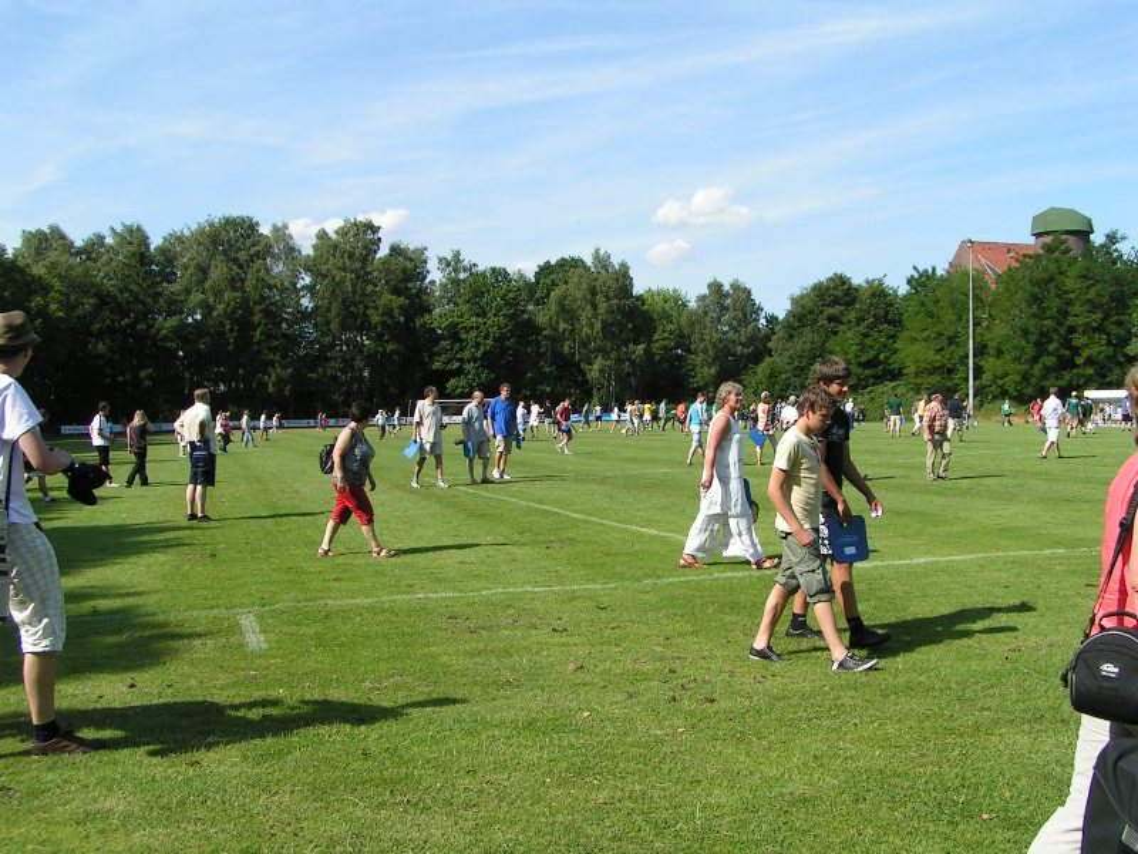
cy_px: 427
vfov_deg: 37.7
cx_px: 569
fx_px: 1249
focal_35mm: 38
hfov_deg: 49.0
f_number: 5.6
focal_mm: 5.8
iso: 50
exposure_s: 1/400
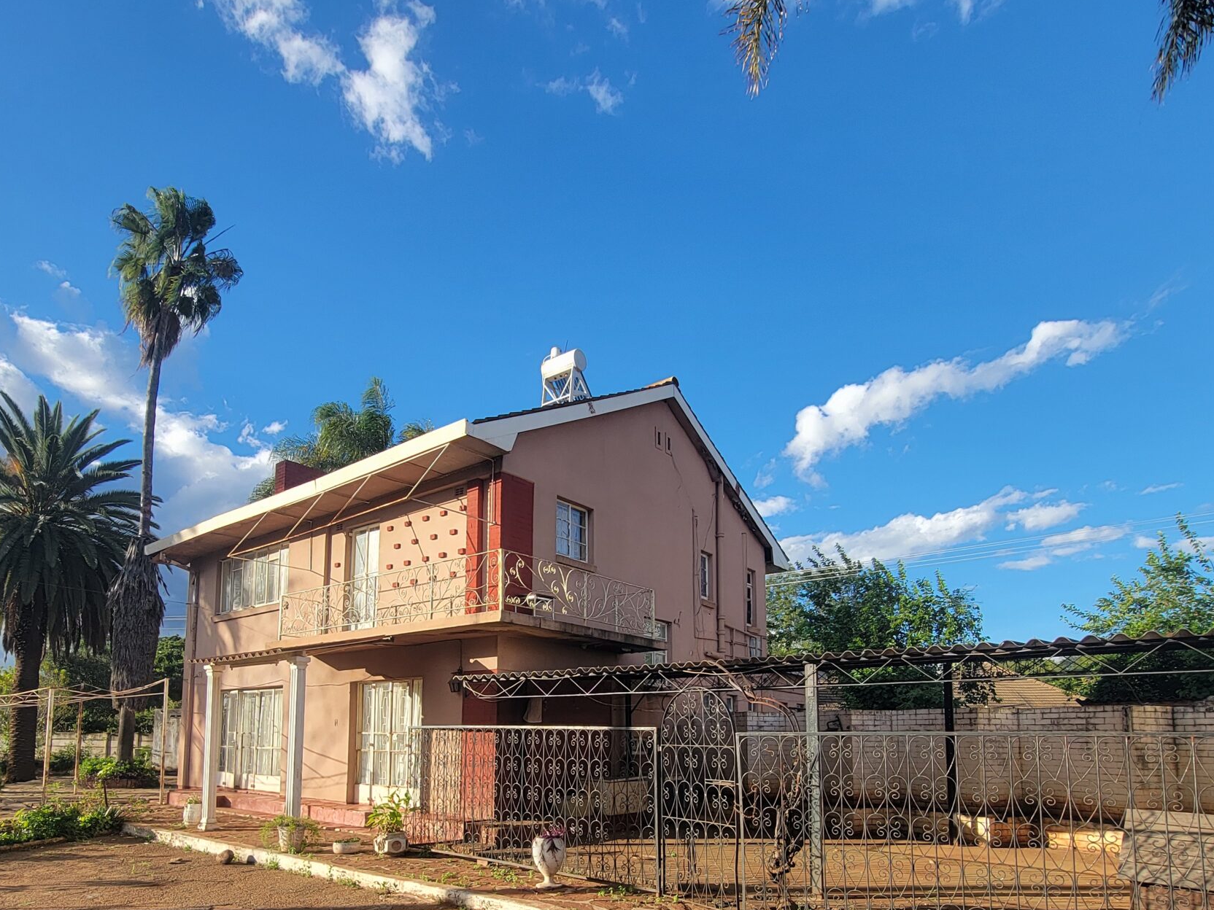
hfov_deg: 81.4
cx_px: 532
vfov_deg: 62.8
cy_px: 663
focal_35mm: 20
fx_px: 701
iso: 50
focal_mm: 2.2
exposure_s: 1/677
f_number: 2.2
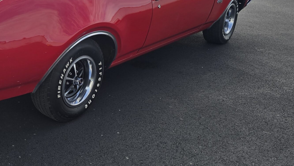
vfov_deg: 24.6
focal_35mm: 48
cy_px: 40
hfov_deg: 40.4
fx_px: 374
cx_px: 43
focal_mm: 6.3
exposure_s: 1/694
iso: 12
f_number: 1.7
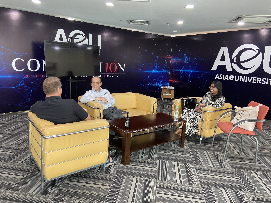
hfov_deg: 67.3
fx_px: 204
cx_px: 136
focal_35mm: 26
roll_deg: -2.5
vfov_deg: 53.1
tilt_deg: -9.8
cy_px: 102
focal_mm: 4.25
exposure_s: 1/50
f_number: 1.8
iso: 200
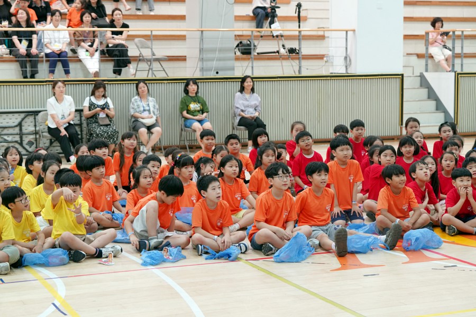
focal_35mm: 70
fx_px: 925
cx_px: 238
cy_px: 158
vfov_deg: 19.5
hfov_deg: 28.8
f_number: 4
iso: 2000
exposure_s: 1/160
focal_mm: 70
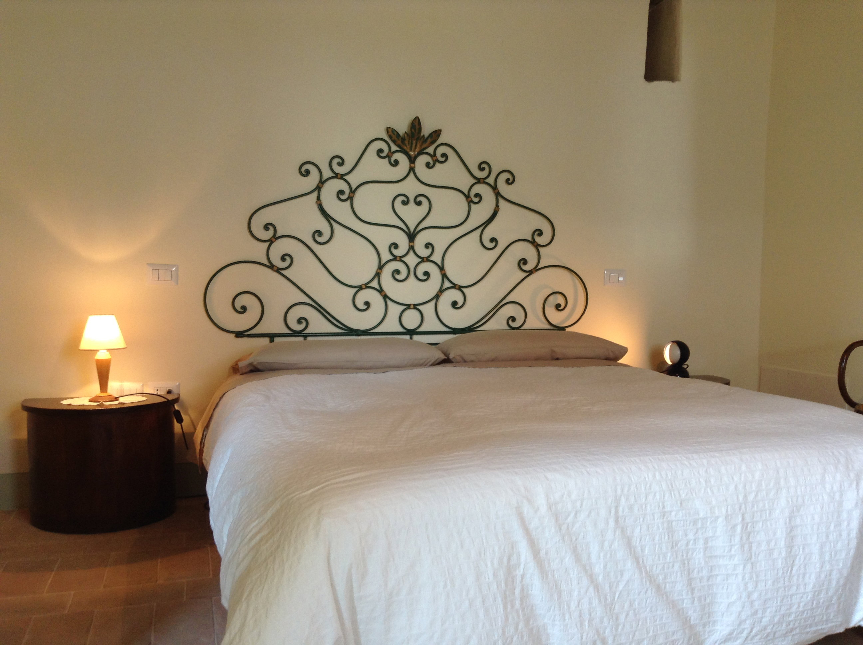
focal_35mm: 33
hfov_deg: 55.4
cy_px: 322
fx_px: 821
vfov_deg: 42.8
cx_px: 432
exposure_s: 1/25
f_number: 2.4
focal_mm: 3.3
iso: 40
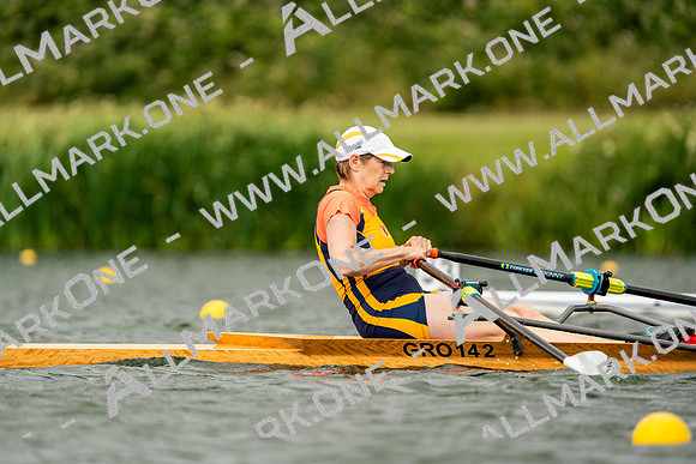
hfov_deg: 3.4
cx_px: 348
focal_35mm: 600
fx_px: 11602
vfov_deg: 2.3
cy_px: 232
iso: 500
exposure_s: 1/2000
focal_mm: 600
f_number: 6.3
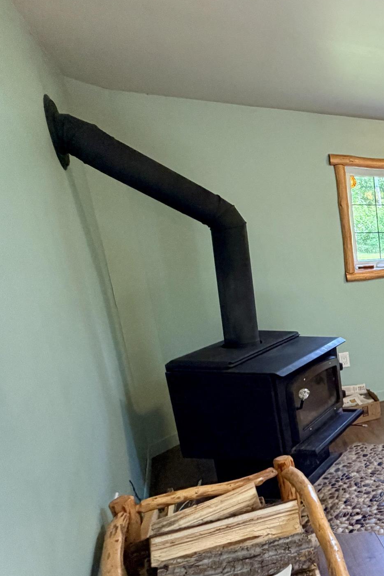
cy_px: 344
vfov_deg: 58.3
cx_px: 580
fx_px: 512
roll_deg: -0.7
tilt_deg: -14.2
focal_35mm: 32
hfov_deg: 27.6
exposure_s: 1/60
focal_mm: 2.22
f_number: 2.2
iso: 250
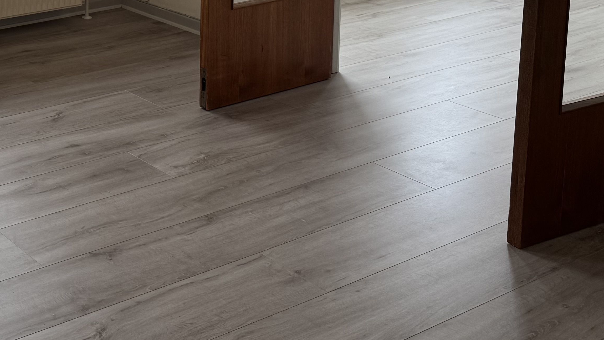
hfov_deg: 29.8
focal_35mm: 65
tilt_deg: -8.7
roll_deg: +1.6
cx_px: -25
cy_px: -112
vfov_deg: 17.3
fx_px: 1041
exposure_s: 1/121
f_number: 1.78
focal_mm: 6.76
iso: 80
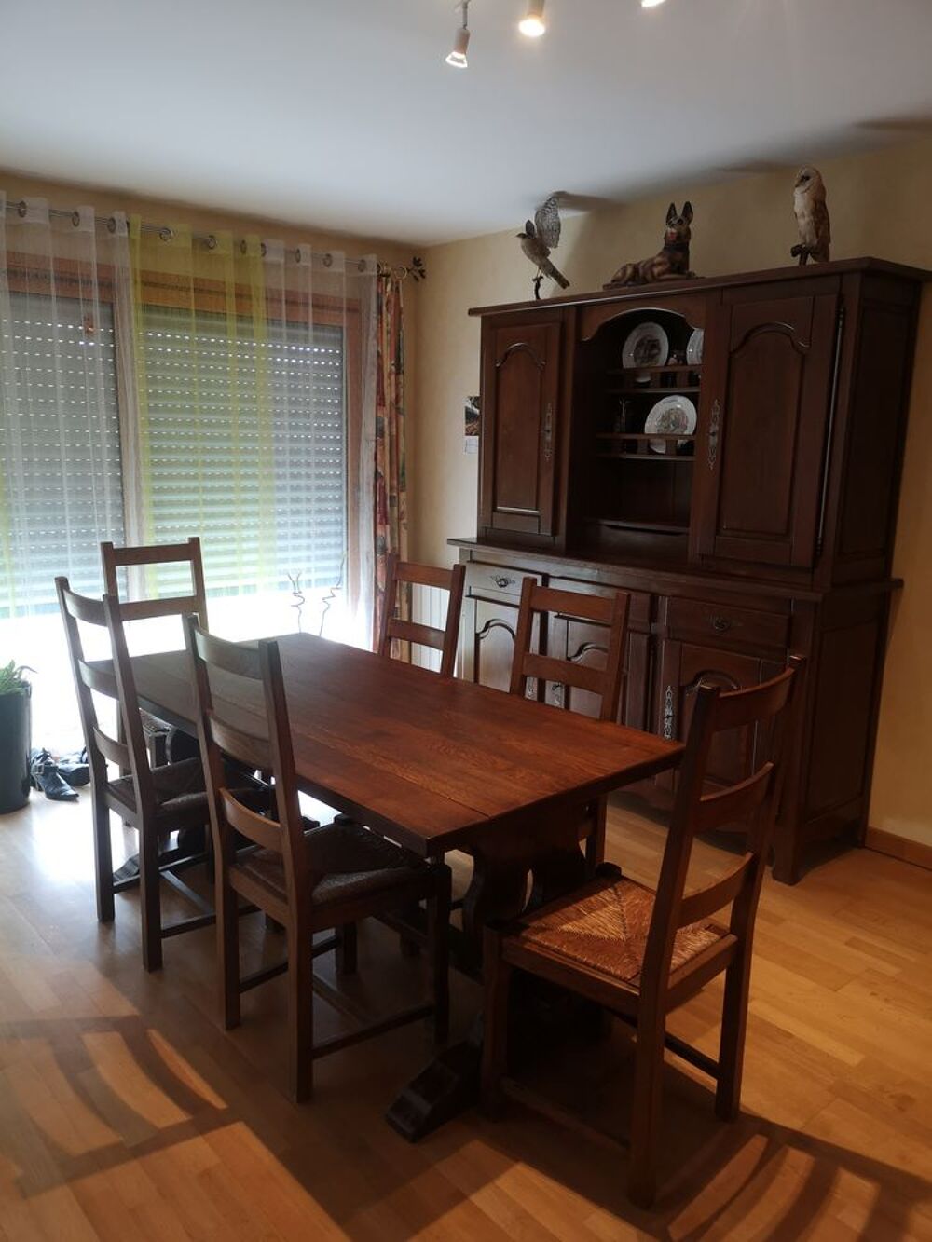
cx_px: 466
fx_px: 969
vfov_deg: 65.3
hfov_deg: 51.4
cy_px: 621
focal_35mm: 27
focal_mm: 3.95
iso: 160
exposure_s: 1/33.3
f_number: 1.8
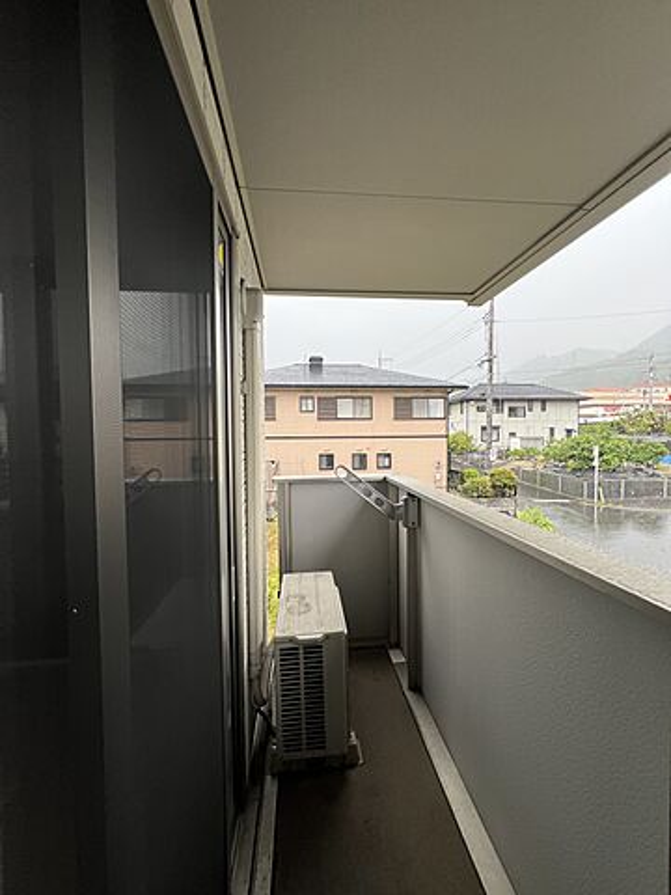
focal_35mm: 13
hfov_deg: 89.9
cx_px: 336
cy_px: 448
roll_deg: +0.9
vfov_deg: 106.2
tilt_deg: -3.0
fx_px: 336
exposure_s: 1/99
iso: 40
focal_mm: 1.57
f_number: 1.8
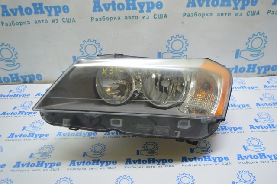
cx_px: 138
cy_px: 92
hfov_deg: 57.3
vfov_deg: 39.9
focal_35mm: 33
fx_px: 254
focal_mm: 22
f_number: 3.8
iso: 400
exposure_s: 1/50
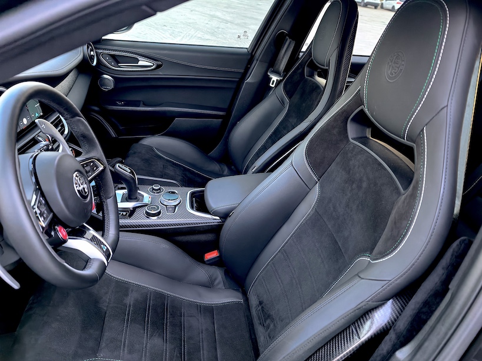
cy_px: 180
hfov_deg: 71.6
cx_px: 241
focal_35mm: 24
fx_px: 334
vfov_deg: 56.8
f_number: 1.6
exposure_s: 1/50
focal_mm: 8.5
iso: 250
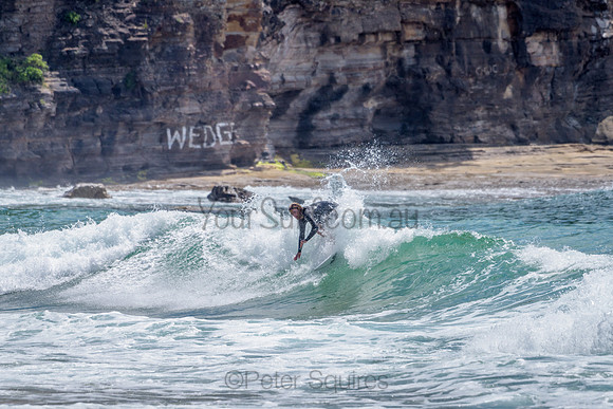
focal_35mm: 441
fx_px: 7518
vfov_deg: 3.1
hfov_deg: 4.7
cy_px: 215
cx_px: 340
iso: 160
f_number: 5.6
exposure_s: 1/2000
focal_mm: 360
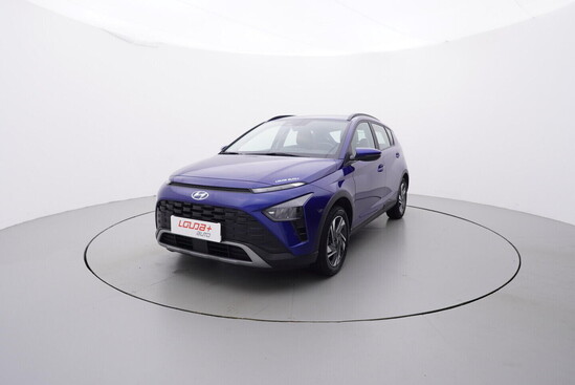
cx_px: 288
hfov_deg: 77.3
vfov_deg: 56.2
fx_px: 360
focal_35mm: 22
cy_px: 192
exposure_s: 1/80
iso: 200
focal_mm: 15
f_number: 5
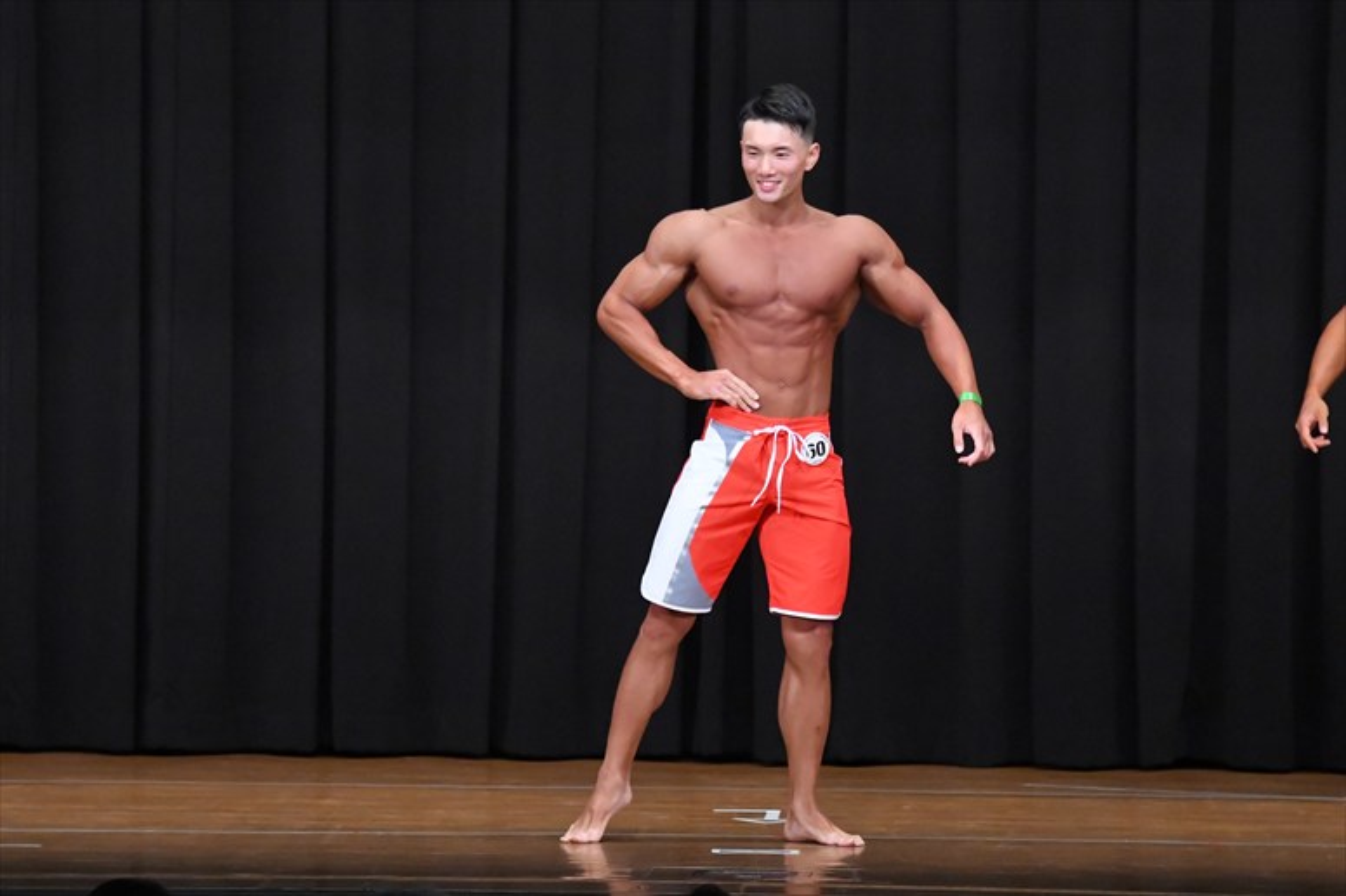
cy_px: 448
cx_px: 673
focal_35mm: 217
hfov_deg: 9.5
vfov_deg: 6.3
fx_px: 8110
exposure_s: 1/400
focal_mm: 145
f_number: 5.6
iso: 8000
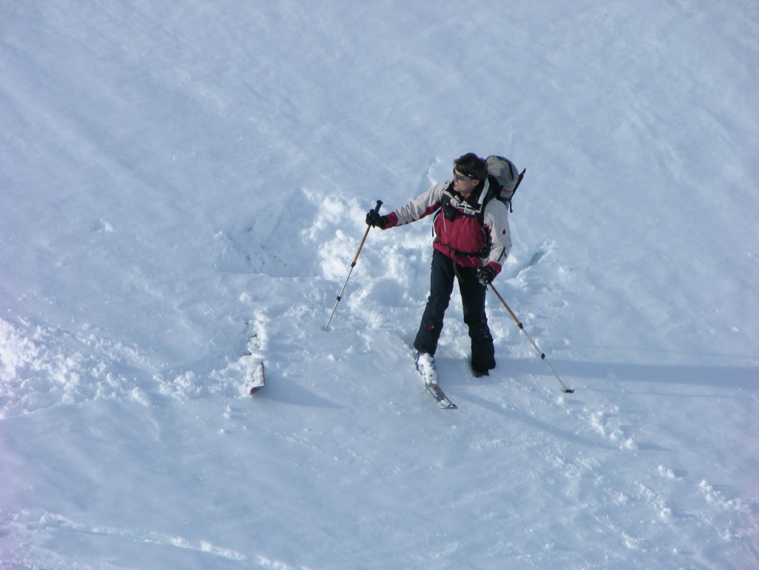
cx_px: 380
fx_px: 6139
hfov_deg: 7.1
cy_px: 285
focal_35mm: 280
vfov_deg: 5.3
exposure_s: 1/306
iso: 50
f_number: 5.9
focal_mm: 71.2
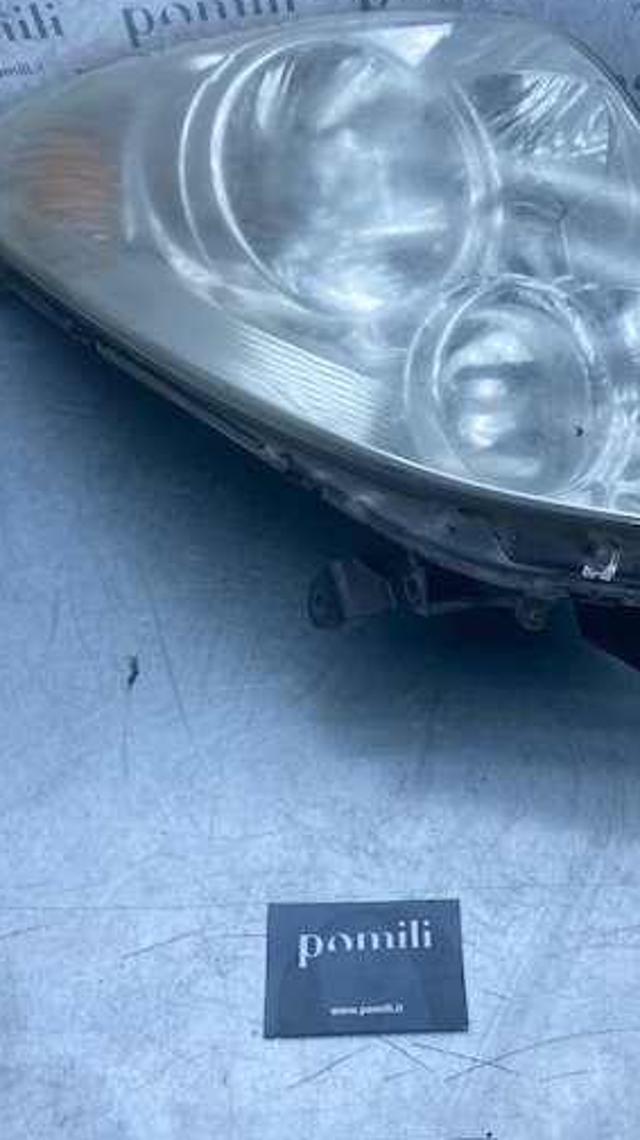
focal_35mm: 36
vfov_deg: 55.1
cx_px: 425
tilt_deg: -48.4
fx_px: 1088
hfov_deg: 32.5
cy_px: 491
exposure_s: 1/1258
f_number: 1.8
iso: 32
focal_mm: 4.25
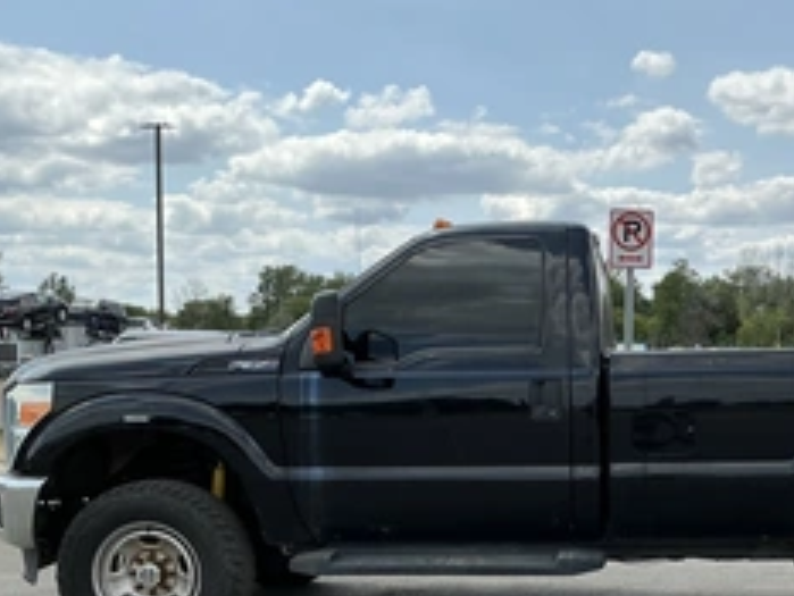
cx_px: 620
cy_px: 439
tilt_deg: -1.0
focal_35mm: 48
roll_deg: -1.9
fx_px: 1102
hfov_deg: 38.3
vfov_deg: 29.9
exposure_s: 1/1912
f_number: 1.8
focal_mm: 3
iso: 25
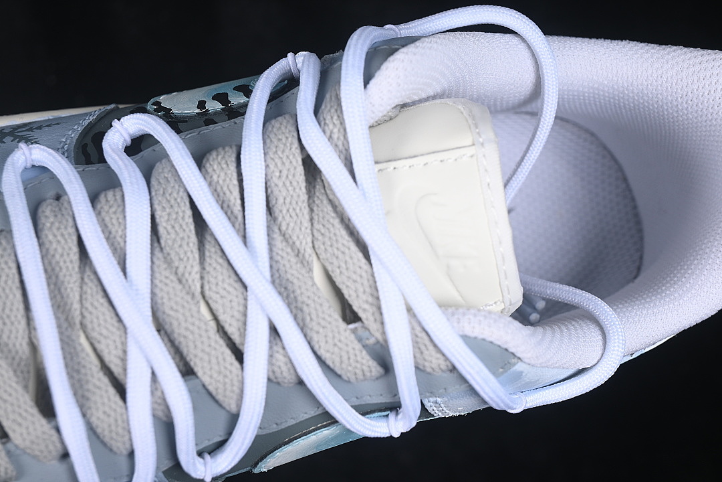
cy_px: 241
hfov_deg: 27.0
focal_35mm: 75
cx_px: 361
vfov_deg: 18.2
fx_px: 1504
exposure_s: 1/80
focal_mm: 50
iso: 160
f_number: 7.1
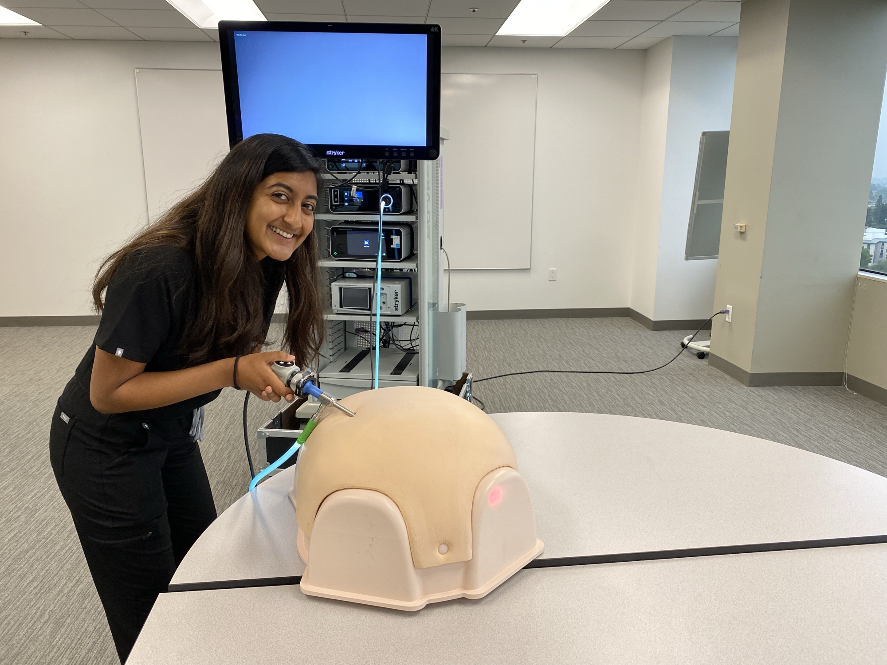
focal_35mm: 26
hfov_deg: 67.3
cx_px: 444
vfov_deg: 53.1
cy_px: 332
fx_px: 666
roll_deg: -0.2
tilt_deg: -12.6
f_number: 1.8
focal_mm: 4.25
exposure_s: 1/120
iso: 125
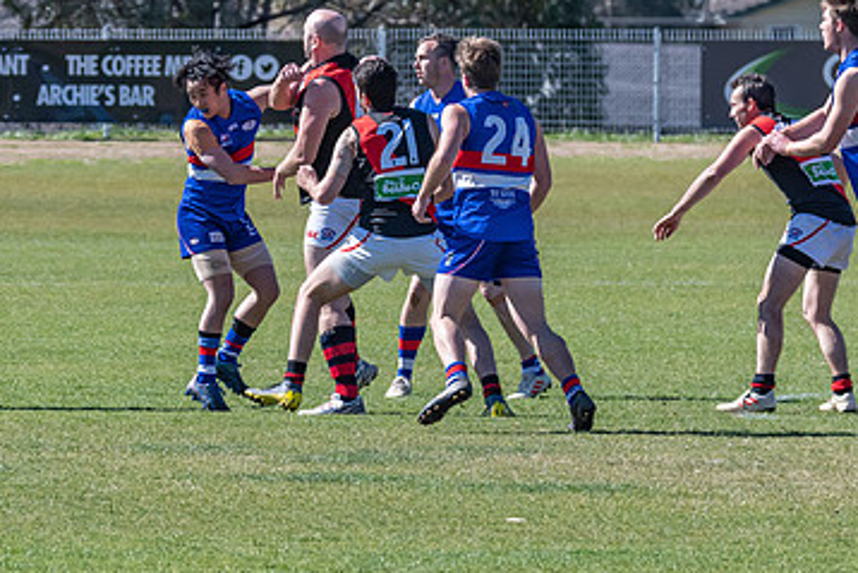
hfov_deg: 2.9
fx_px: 16737
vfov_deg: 2.0
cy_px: 132
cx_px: 550
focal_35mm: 702
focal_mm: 250
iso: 800
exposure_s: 1/2000
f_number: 8
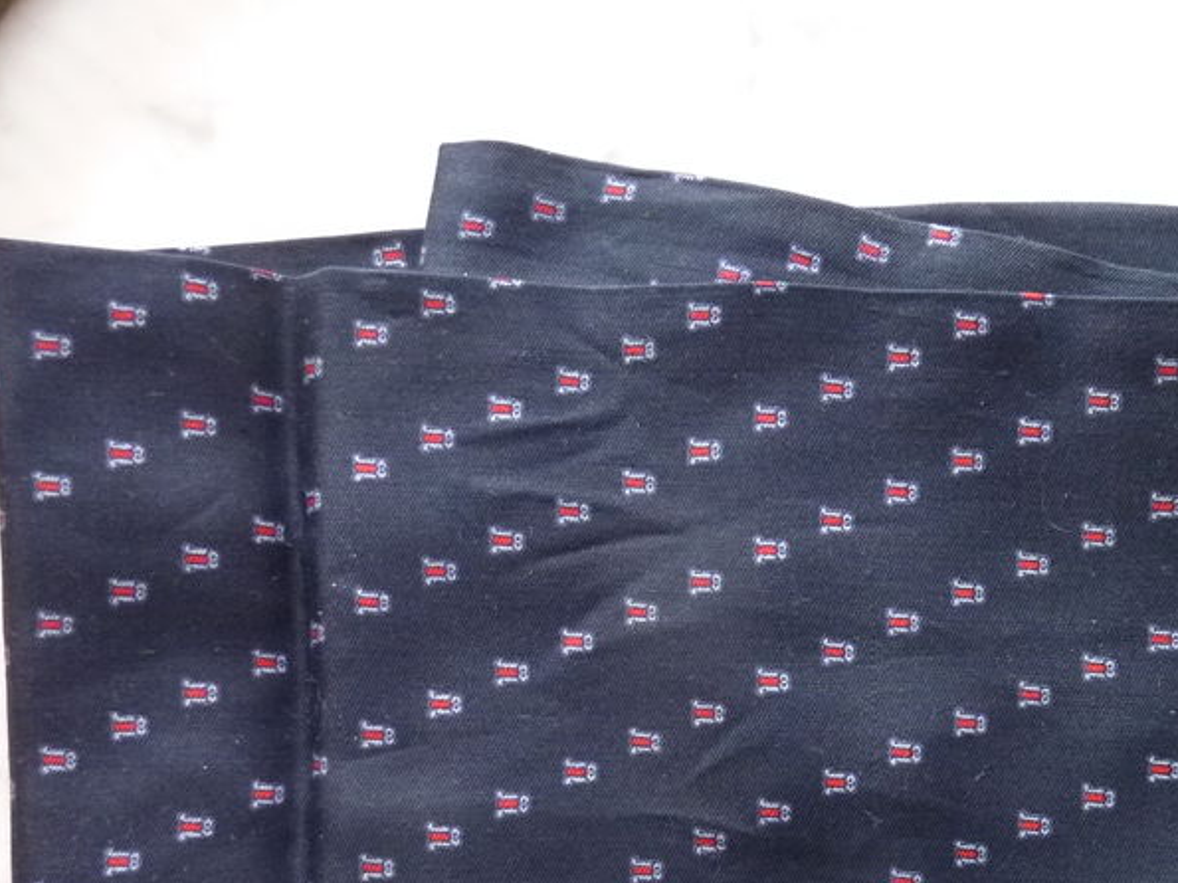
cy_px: 727
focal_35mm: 42
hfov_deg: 43.7
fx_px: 1429
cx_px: 843
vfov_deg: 33.2
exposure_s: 1/30
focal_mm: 4.1
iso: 400
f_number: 3.3
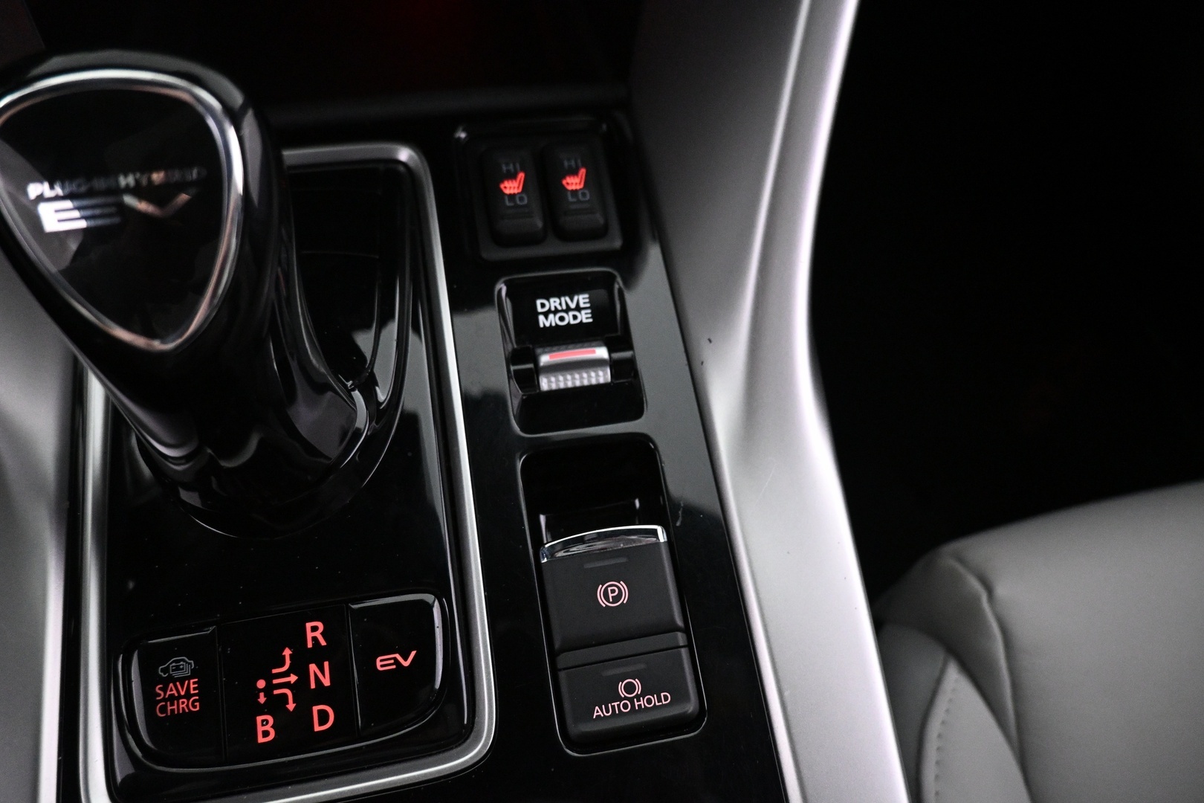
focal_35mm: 24
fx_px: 803
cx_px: 602
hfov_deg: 73.7
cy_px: 402
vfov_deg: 53.1
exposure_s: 1/80
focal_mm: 16
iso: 4000
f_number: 3.5
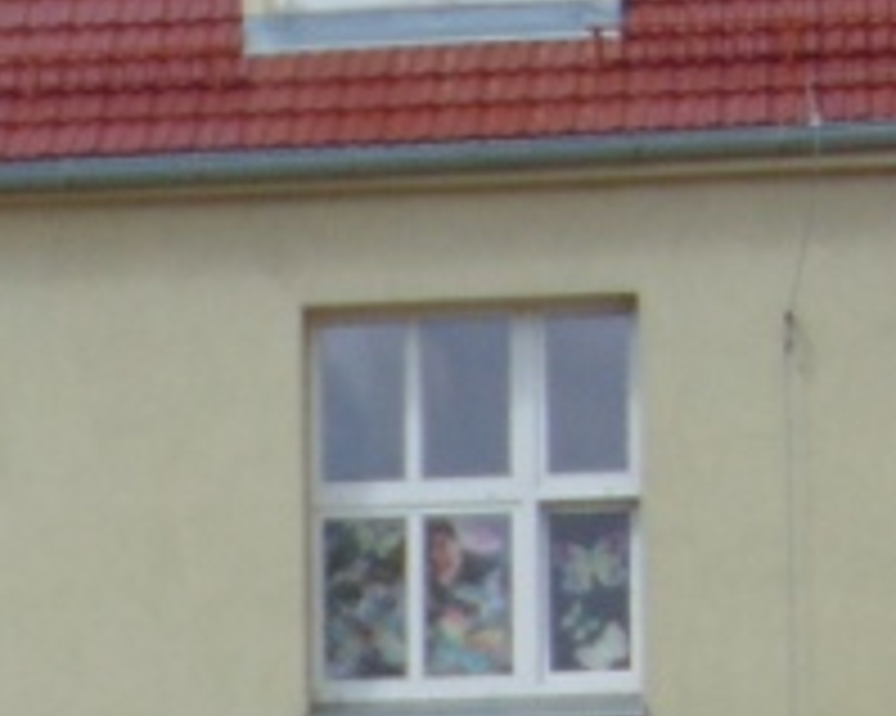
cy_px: 1464
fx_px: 8005
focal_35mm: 302
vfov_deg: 5.0
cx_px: -333
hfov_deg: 6.3
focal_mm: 10.8
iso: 80
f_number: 3.6
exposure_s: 1/800
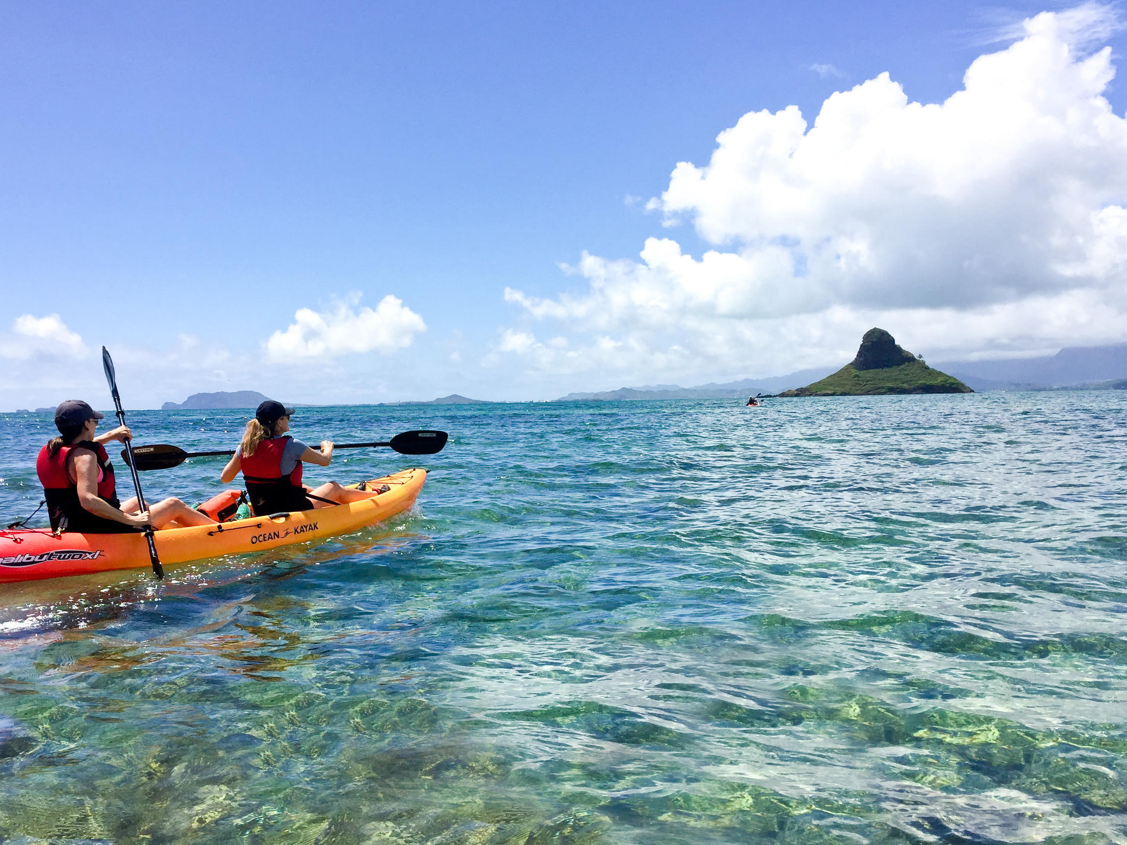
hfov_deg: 55.2
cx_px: 503
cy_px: 465
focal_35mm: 33
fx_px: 1074
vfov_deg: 42.9
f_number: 2.2
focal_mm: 4.15
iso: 32
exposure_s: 1/2800
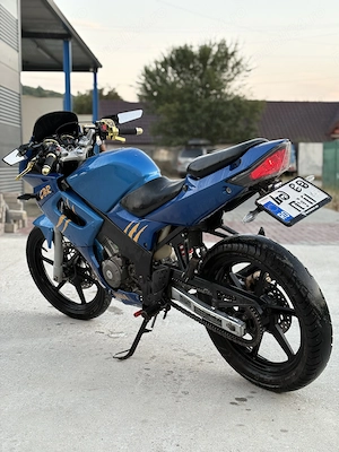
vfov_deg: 36.8
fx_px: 679
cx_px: 170
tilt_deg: -5.6
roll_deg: -1.0
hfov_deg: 28.0
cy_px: 226
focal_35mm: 52
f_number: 1.6
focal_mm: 5.96
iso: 125
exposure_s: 1/60
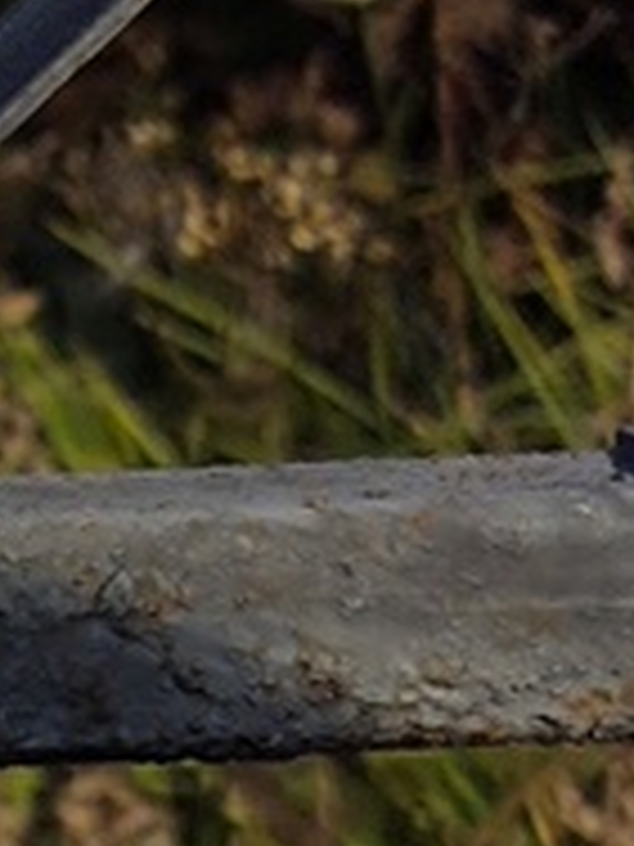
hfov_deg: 6.6
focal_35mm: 213
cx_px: -1000
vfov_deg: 9.2
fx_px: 5202
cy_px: 783
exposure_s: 1/1707
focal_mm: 4.71
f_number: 1.7
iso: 50
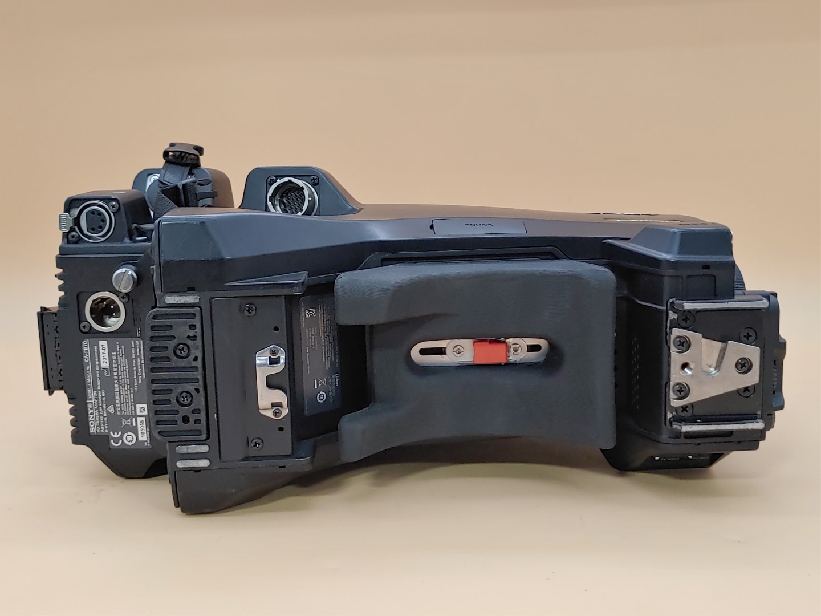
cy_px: 308
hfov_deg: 41.2
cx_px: 410
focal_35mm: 46
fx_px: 1091
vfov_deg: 31.5
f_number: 1.8
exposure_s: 1/60
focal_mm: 4.36
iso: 50
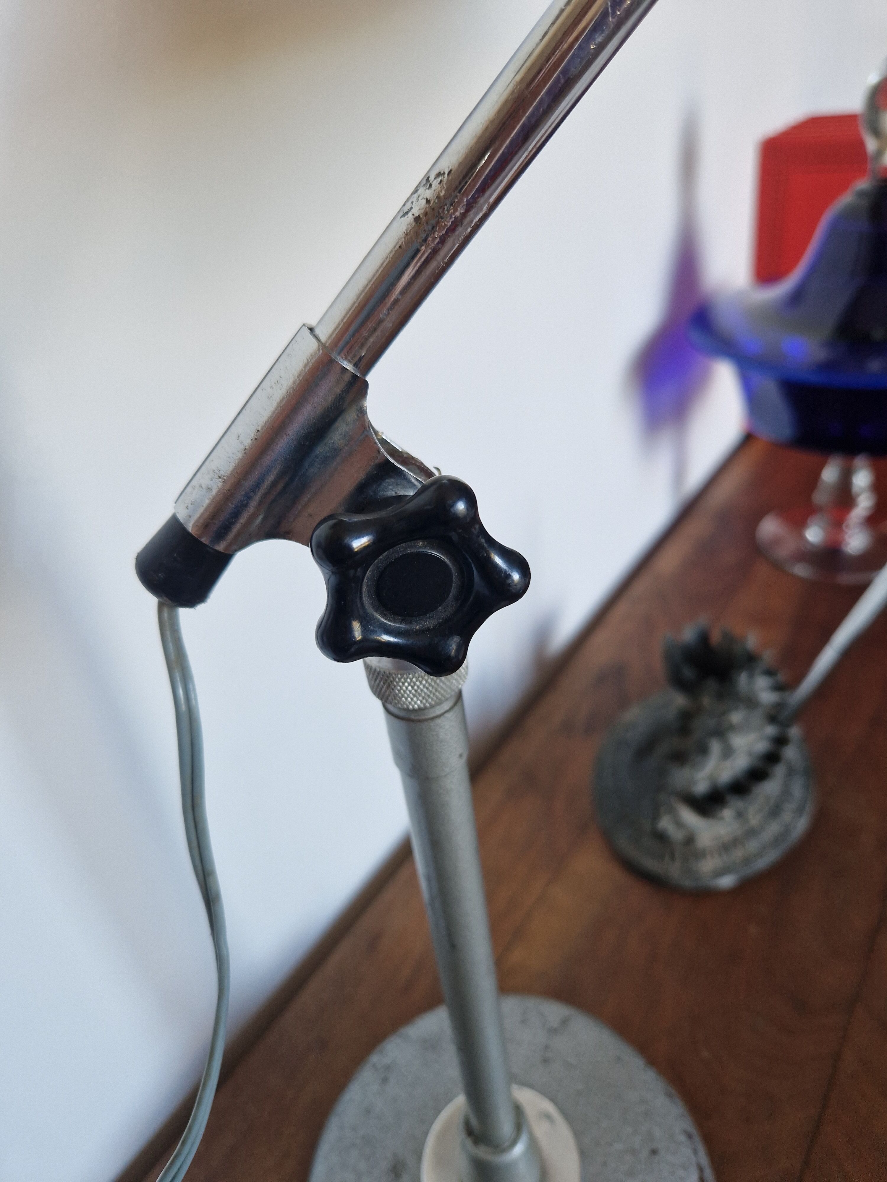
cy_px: 591
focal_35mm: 23
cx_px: 444
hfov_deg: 58.9
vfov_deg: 73.9
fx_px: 786
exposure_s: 1/180
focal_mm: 5.4
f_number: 1.8
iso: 50
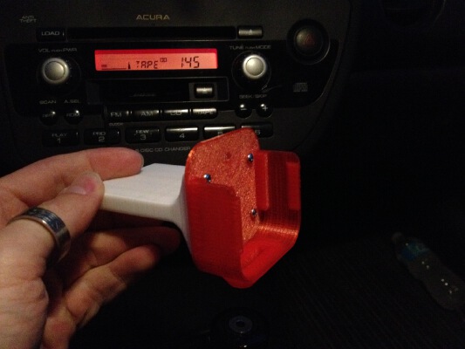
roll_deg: -1.4
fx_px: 470
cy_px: 174
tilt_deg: -29.6
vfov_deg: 40.7
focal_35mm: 35
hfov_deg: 52.6
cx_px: 232
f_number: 2.4
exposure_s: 1/15
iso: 800
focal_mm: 4.28
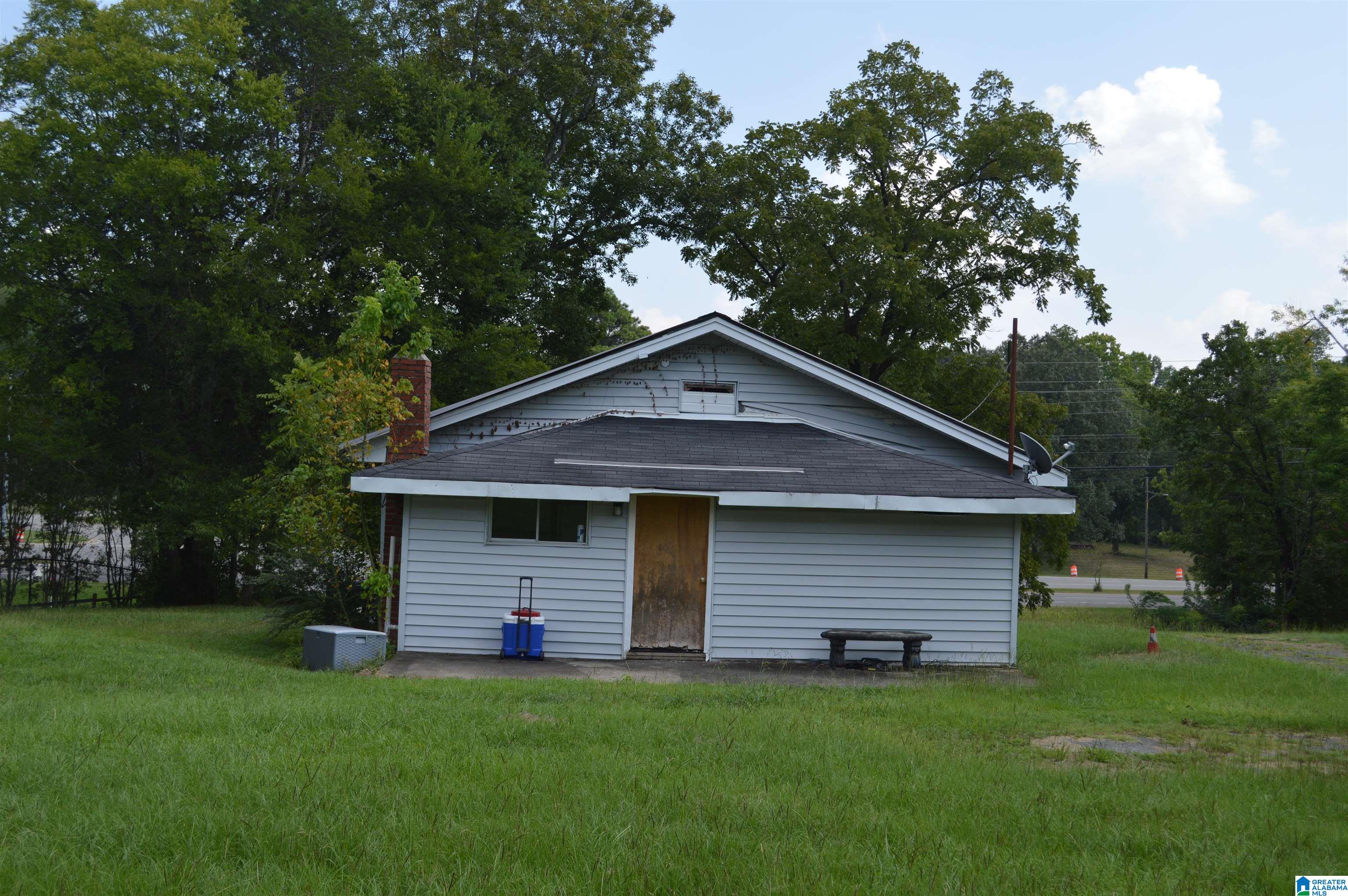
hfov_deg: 49.6
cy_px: 448
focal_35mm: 39
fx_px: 1459
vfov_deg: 34.1
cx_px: 674
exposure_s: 1/250
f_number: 5.6
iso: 110
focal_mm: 26
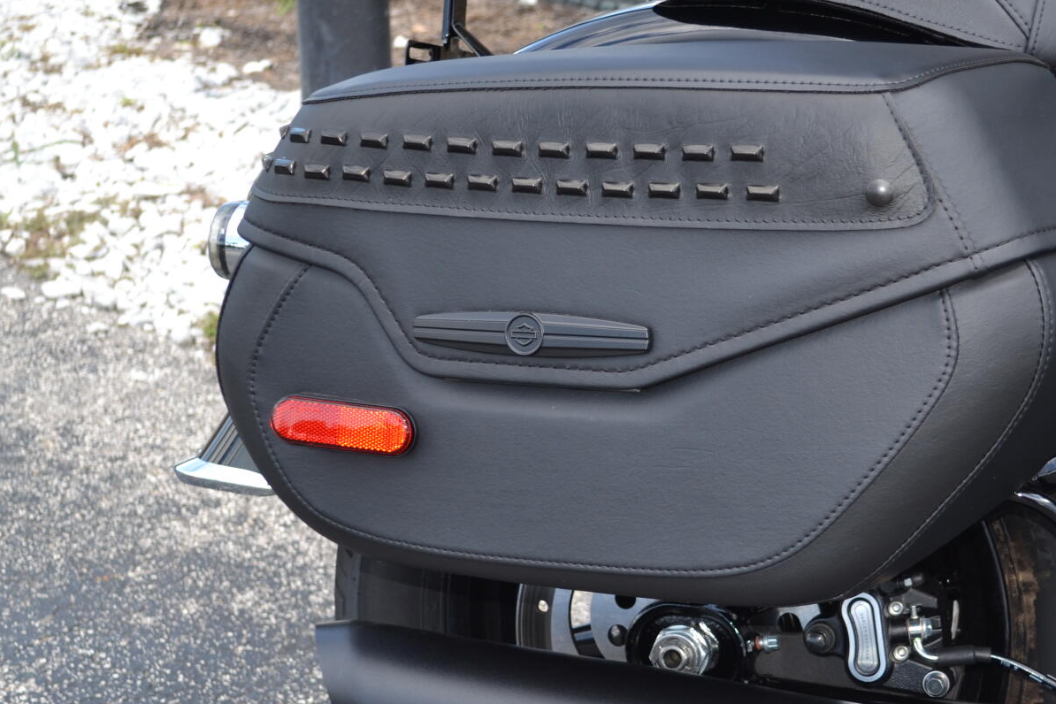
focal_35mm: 73
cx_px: 740
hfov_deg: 27.5
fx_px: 2136
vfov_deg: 18.7
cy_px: 450
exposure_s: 1/125
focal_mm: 29
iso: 110
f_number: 4.5
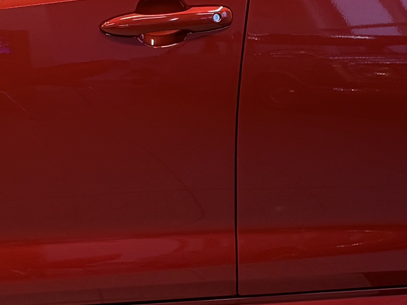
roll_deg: -0.5
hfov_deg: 15.0
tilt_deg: -13.4
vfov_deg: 11.5
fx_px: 1517
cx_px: -9
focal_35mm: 129
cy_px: 114
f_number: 1.78
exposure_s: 1/100
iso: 125
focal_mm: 6.76
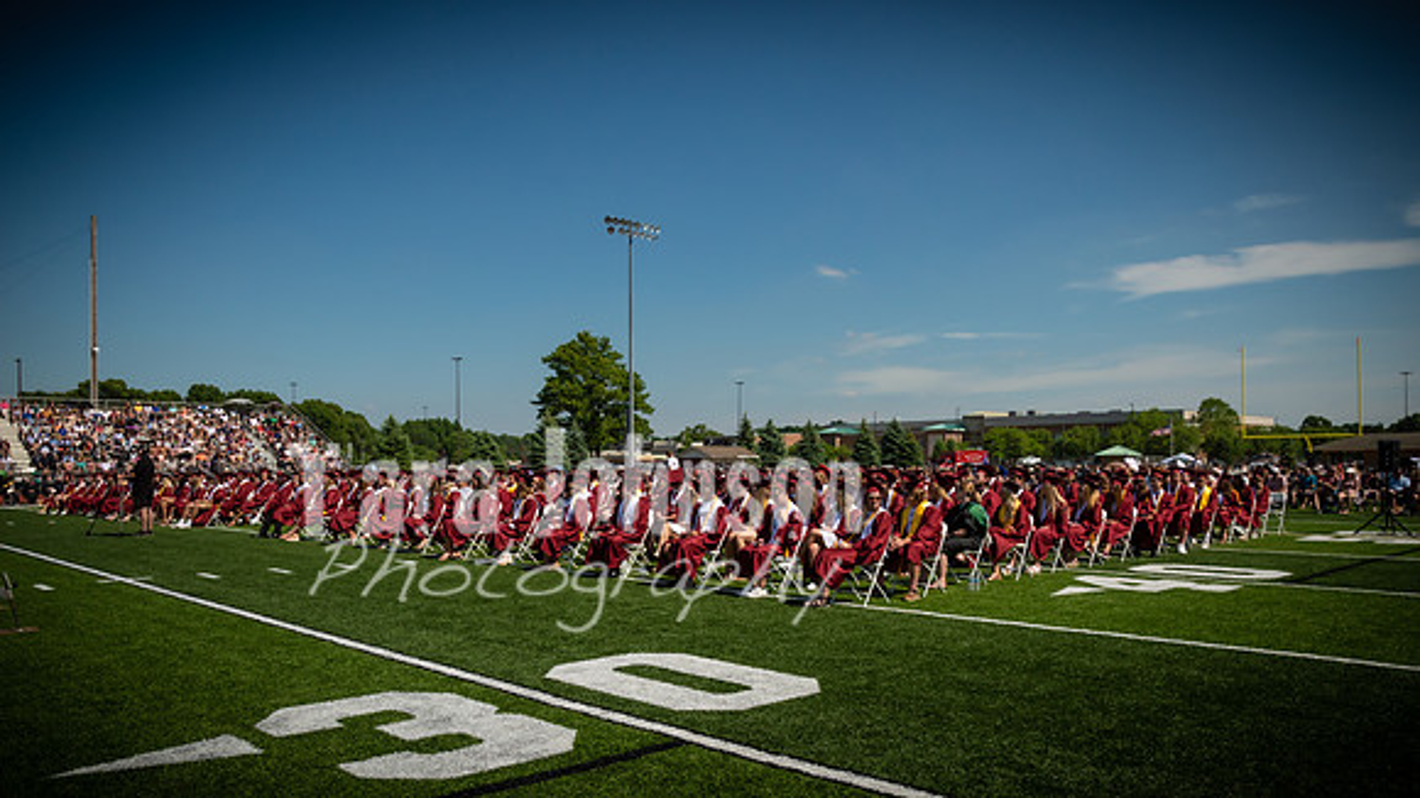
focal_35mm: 27
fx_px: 1005
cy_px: 472
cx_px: 710
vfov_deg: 43.1
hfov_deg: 70.5
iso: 200
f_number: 7.1
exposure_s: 1/1600
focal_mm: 17
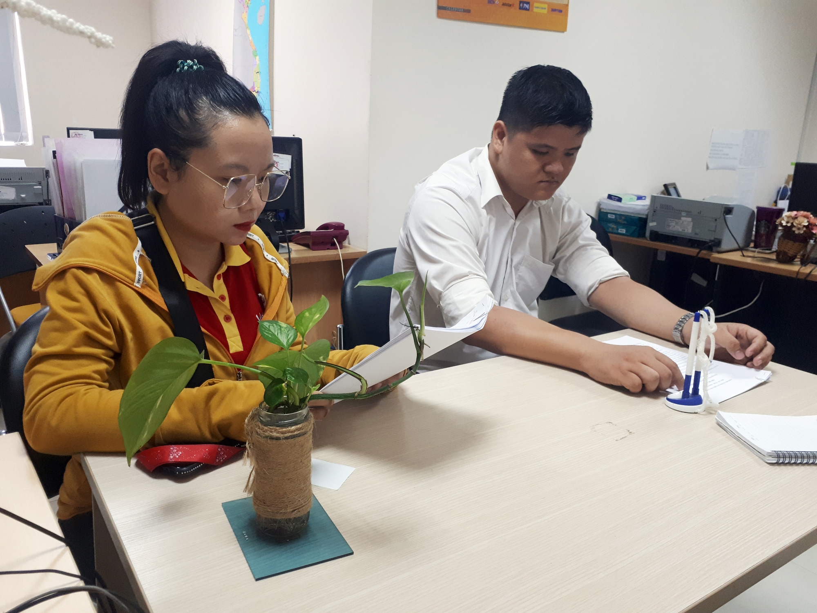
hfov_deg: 65.3
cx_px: 408
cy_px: 306
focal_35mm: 27
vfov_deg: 51.4
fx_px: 637
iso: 160
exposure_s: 1/33
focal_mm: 3.6
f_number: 1.9
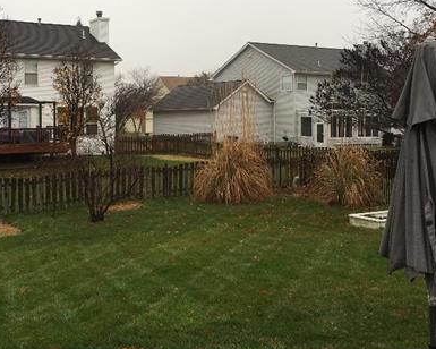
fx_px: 606
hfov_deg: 39.1
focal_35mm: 47
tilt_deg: -2.2
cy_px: 142
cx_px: 151
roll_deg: +0.1
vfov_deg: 32.0
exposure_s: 1/123
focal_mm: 4.15
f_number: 2.2
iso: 25
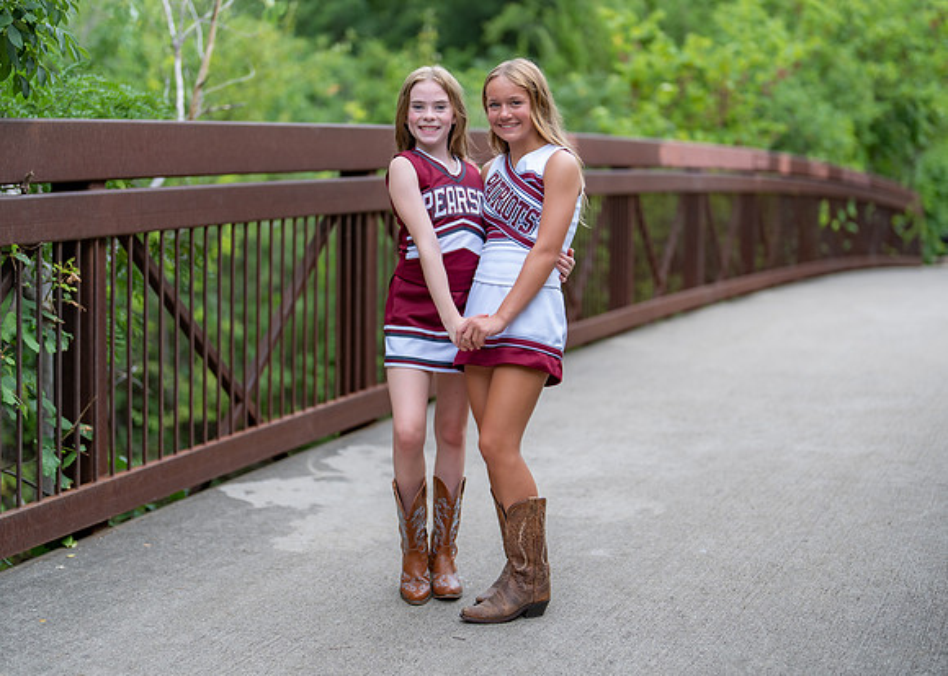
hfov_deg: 32.4
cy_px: 308
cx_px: 494
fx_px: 1630
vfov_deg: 23.4
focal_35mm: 61
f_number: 1.2
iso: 100
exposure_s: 1/1250
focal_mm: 50
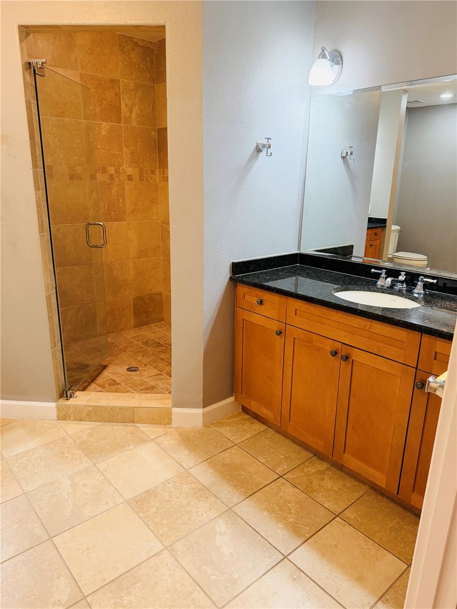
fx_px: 422
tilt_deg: -17.0
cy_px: 304
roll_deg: -0.7
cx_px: 228
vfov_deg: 71.6
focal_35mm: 24
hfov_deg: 56.8
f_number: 1.78
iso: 160
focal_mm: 6.76
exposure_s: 1/60
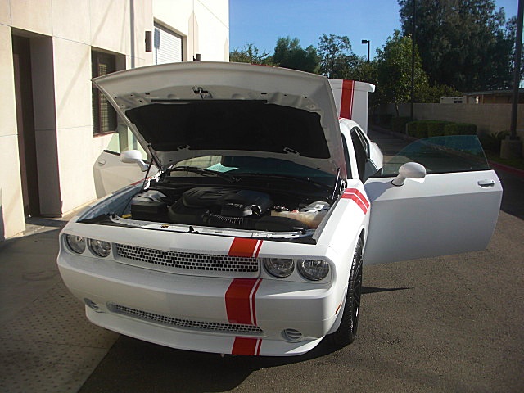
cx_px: 262
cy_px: 196
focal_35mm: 36
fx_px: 545
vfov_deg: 39.7
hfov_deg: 51.4
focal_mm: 6.3
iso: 50
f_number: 7.9
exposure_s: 1/125
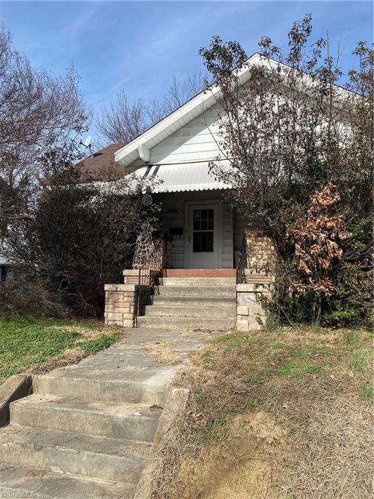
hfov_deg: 53.1
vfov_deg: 67.3
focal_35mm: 26
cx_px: 187
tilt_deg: +5.6
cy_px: 250
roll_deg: +0.1
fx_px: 375
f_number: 1.8
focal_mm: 4.25
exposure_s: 1/2105
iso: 32
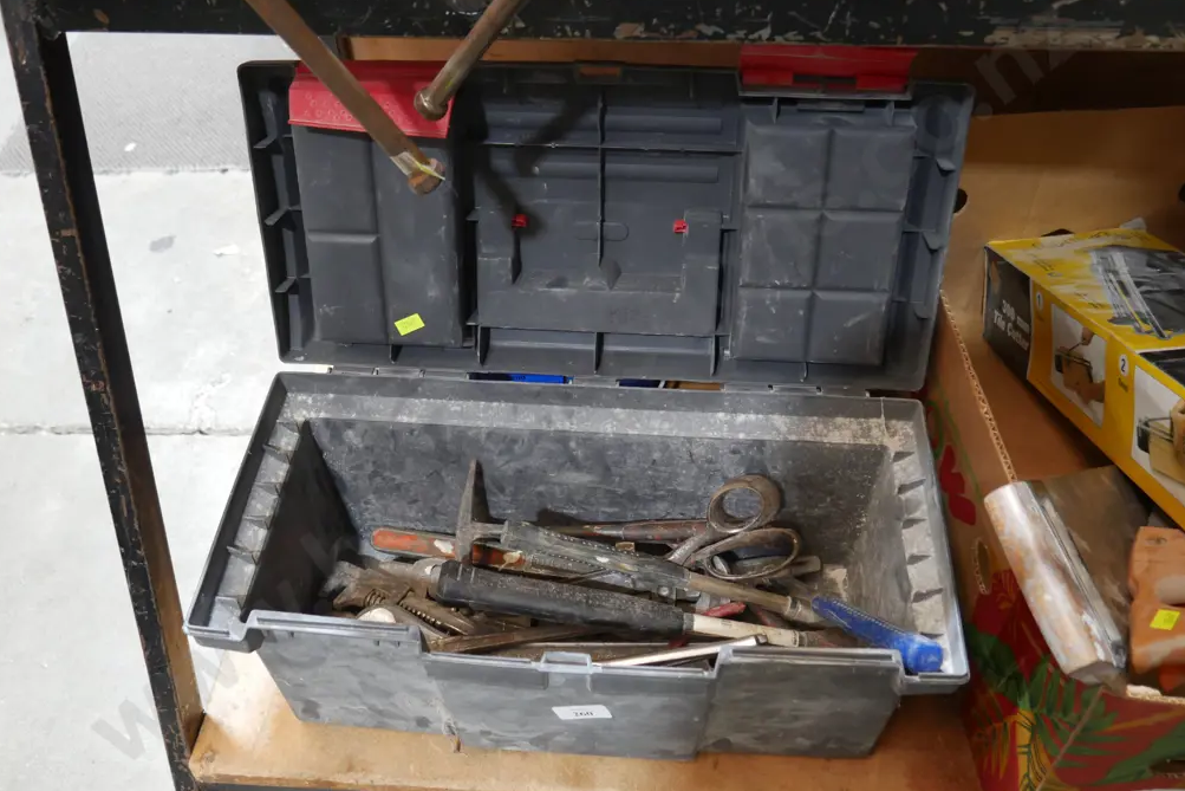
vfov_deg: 38.9
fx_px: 1119
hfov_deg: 55.8
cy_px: 385
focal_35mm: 34
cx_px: 587
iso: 1000
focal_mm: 16
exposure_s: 1/60
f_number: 3.6
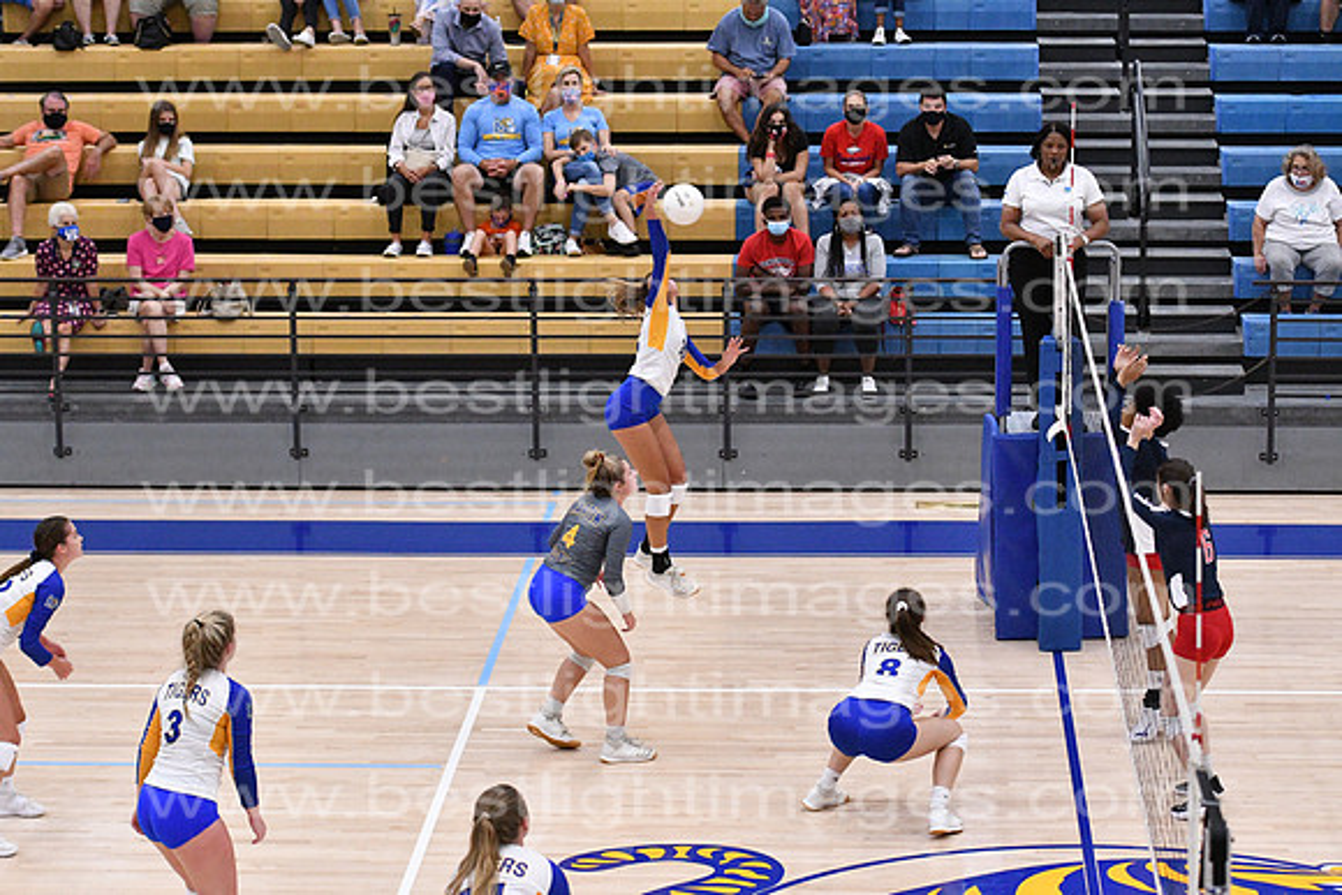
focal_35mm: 105
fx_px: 3915
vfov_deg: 13.0
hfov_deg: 19.5
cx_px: 671
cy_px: 448
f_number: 3.2
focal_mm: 70
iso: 6400
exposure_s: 1/1000
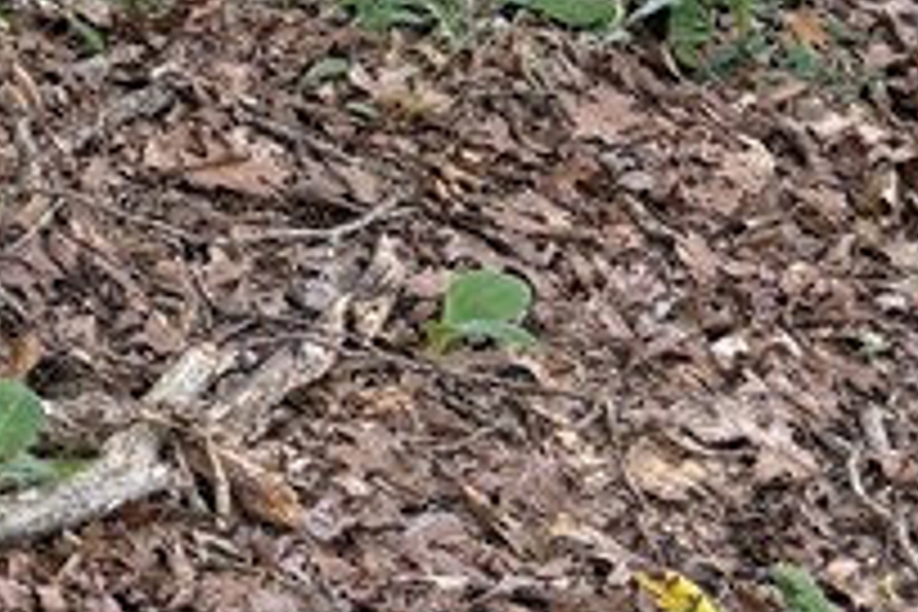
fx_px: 3187
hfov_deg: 14.4
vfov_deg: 9.5
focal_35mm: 125
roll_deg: +0.0
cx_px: -742
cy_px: -976
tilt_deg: -11.6
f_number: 1.78
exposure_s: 1/240
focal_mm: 6.76
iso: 125
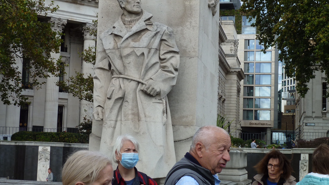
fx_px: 567
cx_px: 164
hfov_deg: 32.4
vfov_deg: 18.5
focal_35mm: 65
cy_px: 104
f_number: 3.9
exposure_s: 1/320
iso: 80
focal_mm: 9.7
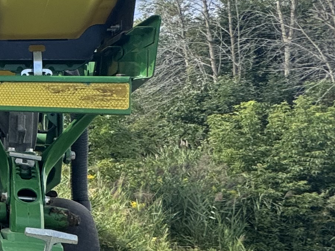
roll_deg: -0.1
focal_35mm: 63
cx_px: -384
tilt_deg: +6.1
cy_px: 107
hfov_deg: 17.5
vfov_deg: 23.3
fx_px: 610
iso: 40
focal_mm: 2.22
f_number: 2.2
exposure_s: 1/615
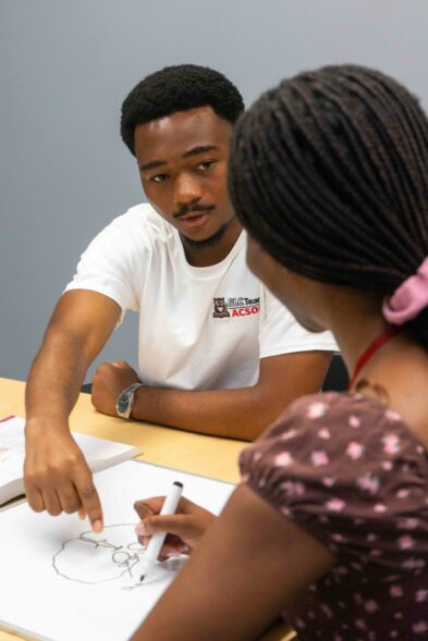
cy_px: 320
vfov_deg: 28.8
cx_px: 214
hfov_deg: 19.5
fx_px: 1248
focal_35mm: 70
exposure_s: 1/200
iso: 1600
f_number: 5.6
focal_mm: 70
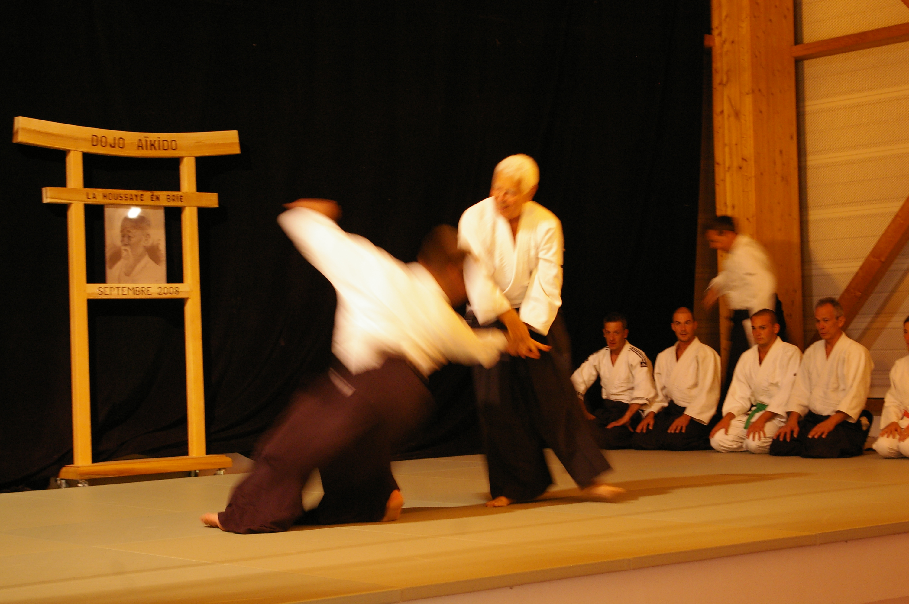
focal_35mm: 68
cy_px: 302
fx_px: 1703
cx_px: 454
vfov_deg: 20.1
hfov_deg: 29.9
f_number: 4.5
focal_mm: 45
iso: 800
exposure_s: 1/15
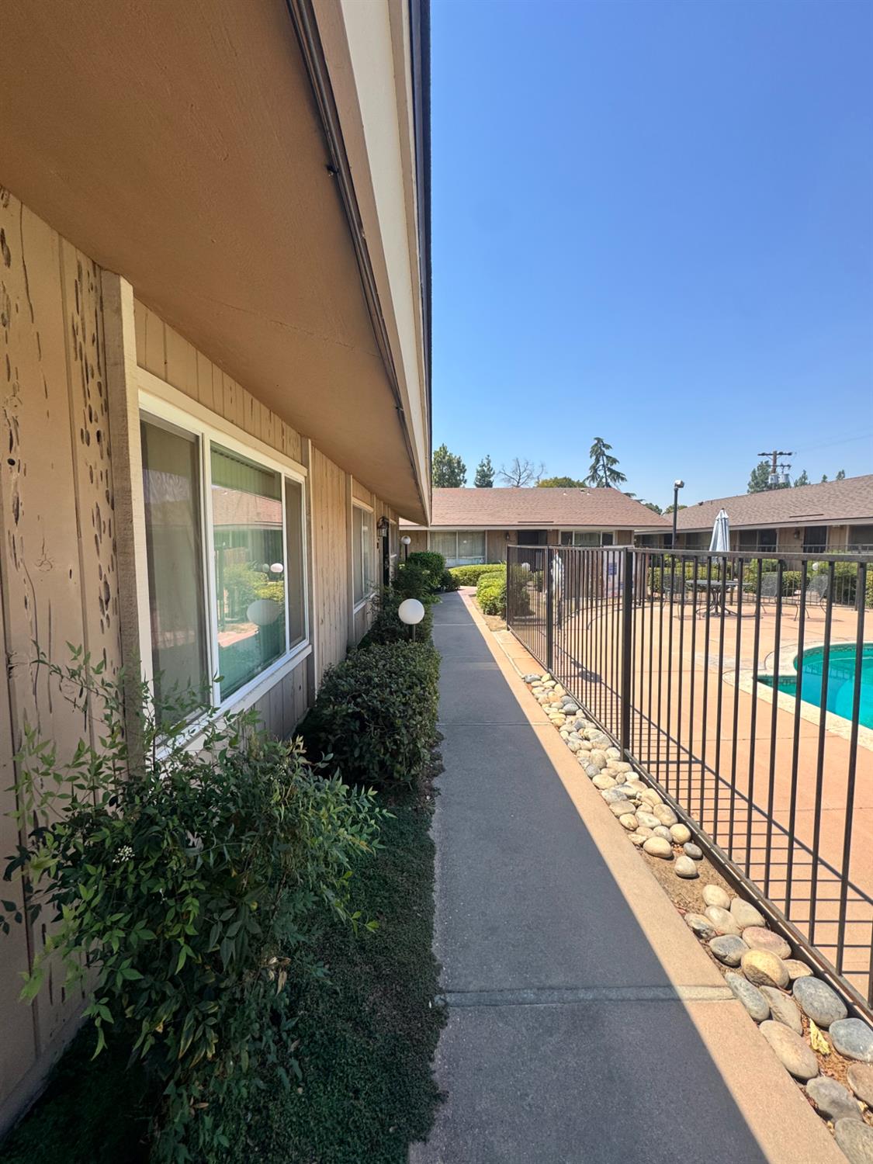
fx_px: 471
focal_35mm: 14
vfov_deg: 102.1
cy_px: 582
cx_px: 436
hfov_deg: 85.7
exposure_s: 1/1126
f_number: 2.2
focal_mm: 2.22
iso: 50
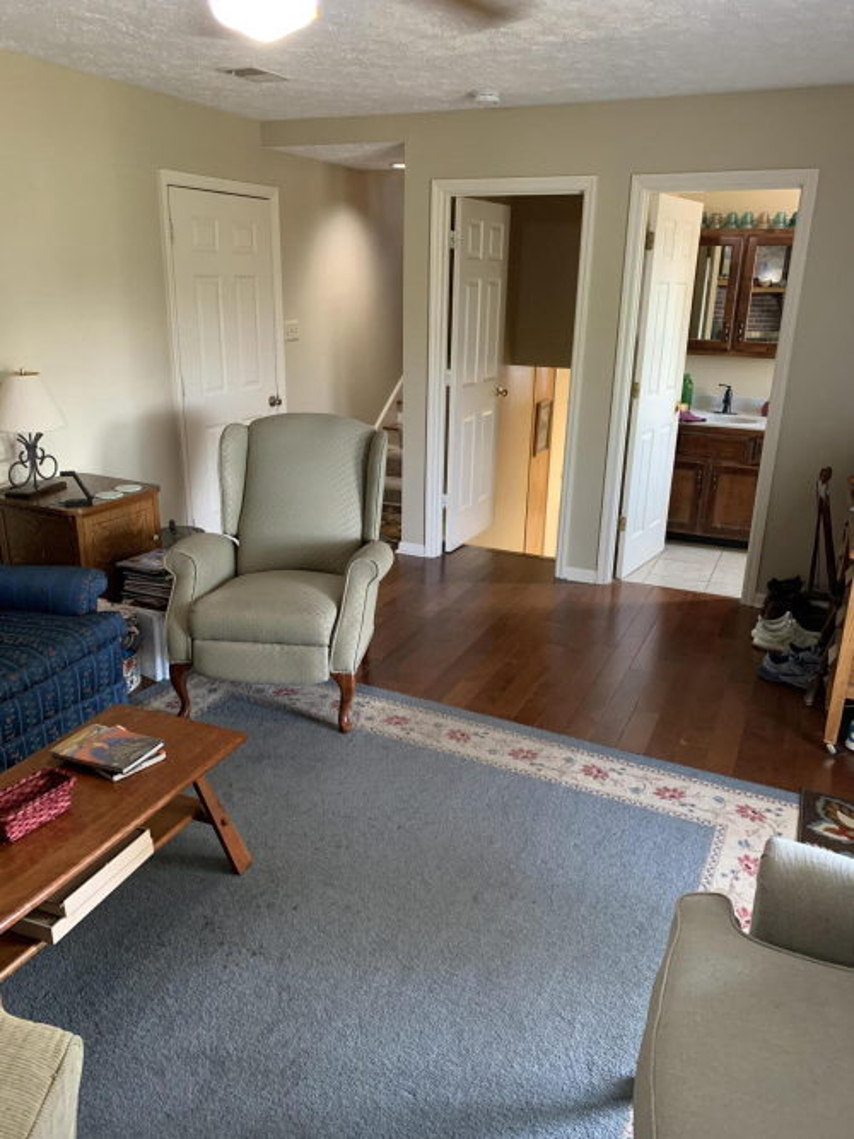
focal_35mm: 26
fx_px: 856
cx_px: 427
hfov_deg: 53.0
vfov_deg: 67.3
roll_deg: -1.8
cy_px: 570
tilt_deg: -17.8
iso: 320
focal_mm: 4.25
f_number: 1.8
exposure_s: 1/60
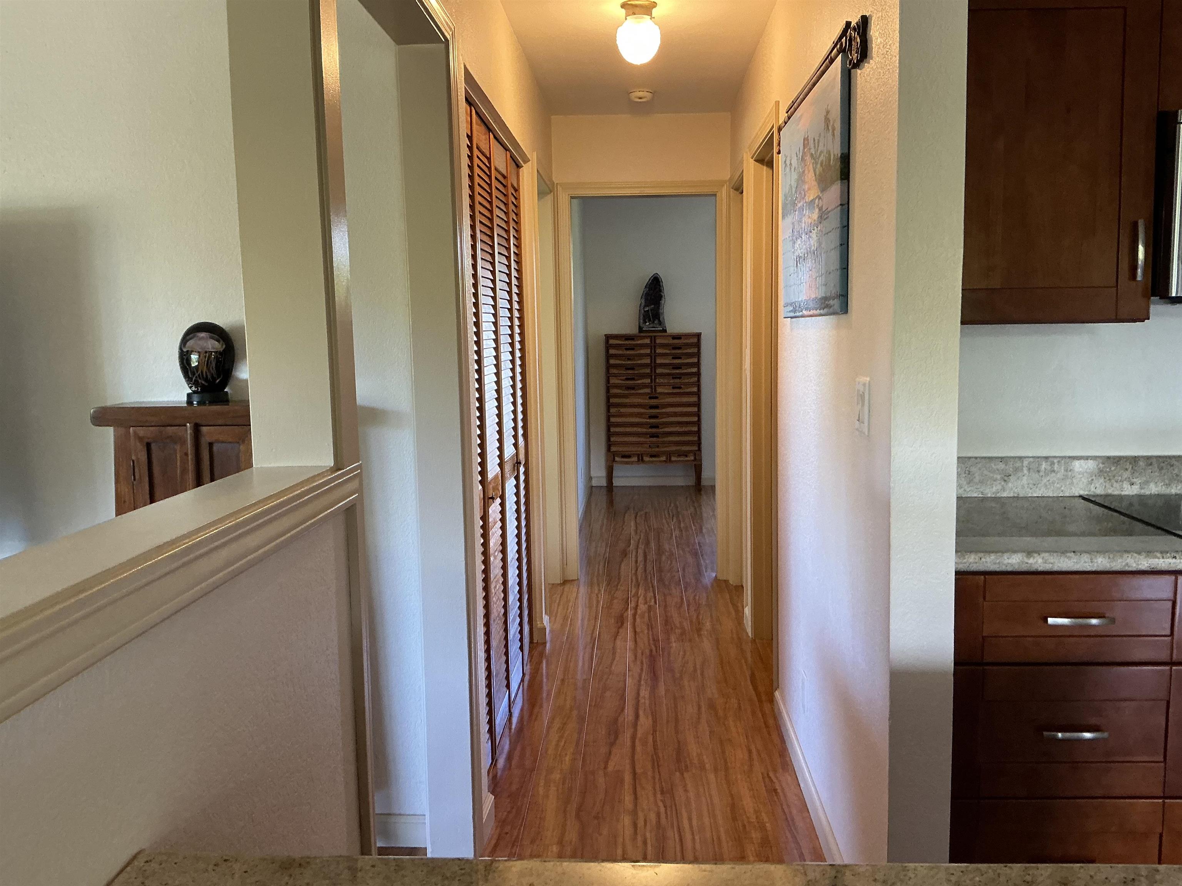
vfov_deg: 49.7
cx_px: 591
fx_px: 956
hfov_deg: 63.4
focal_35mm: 28
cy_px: 443
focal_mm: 3
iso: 200
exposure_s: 1/60
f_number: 1.8
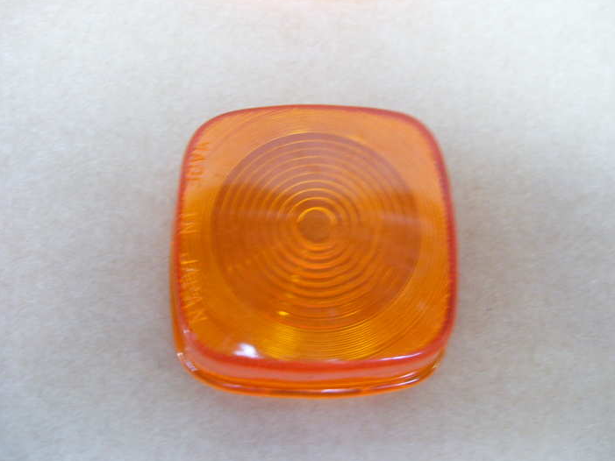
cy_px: 233
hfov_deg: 49.0
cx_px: 314
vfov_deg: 37.7
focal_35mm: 38
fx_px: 675
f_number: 2.7
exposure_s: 1/8
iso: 160
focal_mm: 6
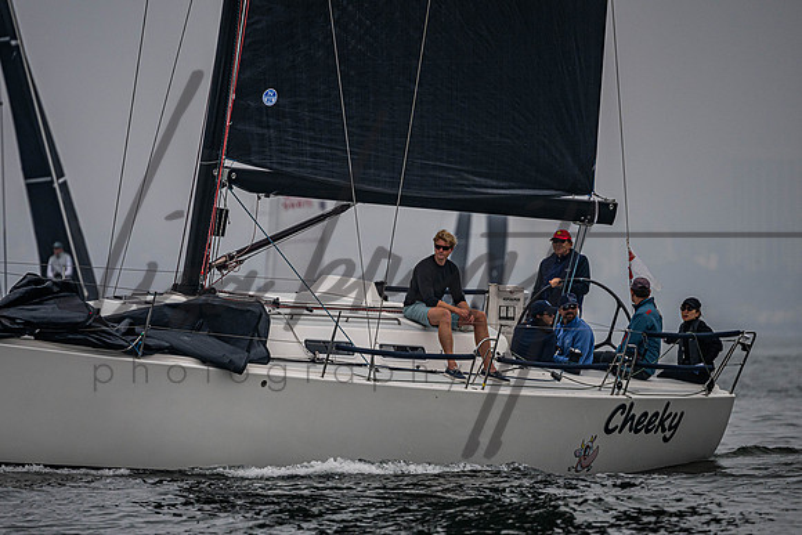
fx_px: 11076
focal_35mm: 497
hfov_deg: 4.1
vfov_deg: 2.8
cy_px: 290
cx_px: 383
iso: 400
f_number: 5.6
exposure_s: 1/5000
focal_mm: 400
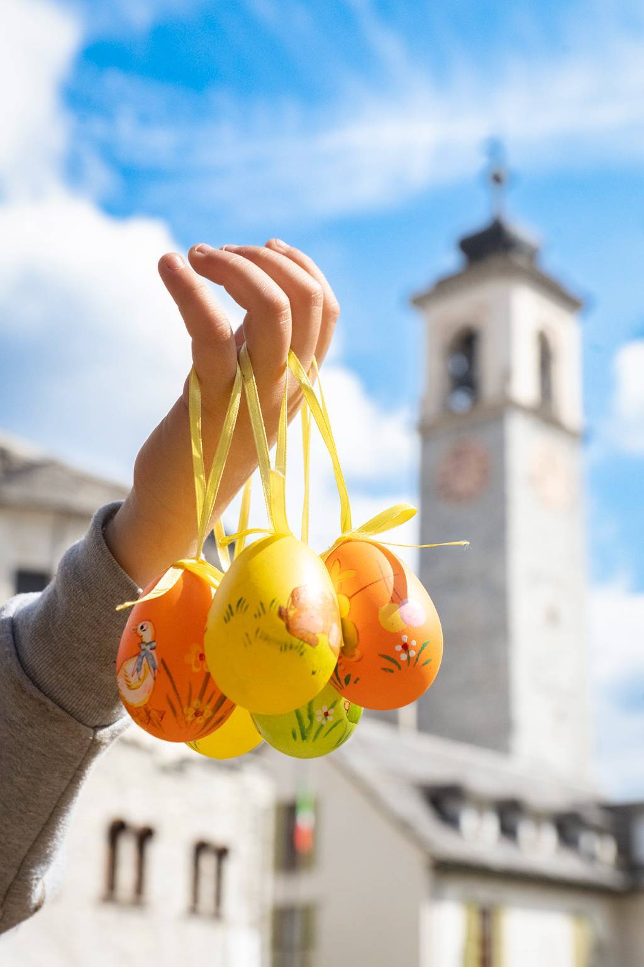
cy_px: 484
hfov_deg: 33.4
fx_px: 1073
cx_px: 322
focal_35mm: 40
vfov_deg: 48.5
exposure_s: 1/3200
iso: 2500
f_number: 6.3
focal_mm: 40
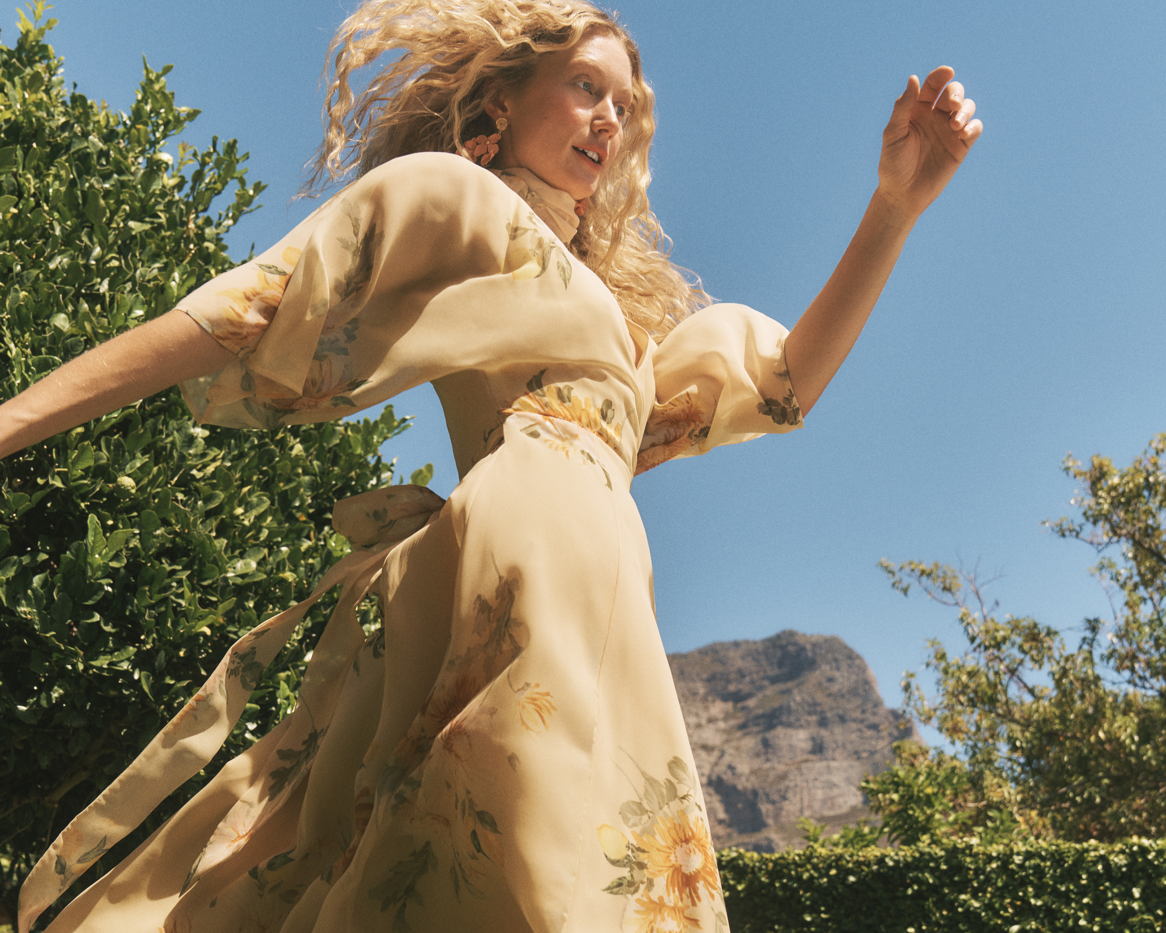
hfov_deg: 42.9
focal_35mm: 43
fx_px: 1484
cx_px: 587
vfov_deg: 33.8
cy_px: 751
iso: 250
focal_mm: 30
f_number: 5
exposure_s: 1/1250
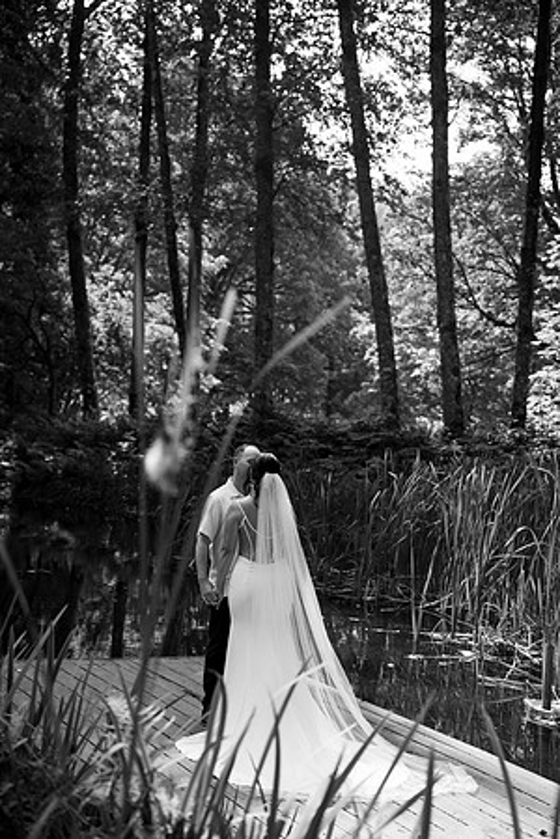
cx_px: 280
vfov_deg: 36.2
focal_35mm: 55
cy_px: 420
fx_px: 1283
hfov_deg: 24.6
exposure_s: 1/1000
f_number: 2.8
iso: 160
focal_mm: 55
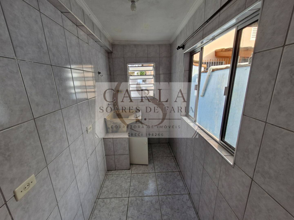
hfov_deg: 106.2
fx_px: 110
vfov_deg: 89.9
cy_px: 110
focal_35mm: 13
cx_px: 147
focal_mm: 1.74
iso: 50
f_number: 2.2
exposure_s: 1/120
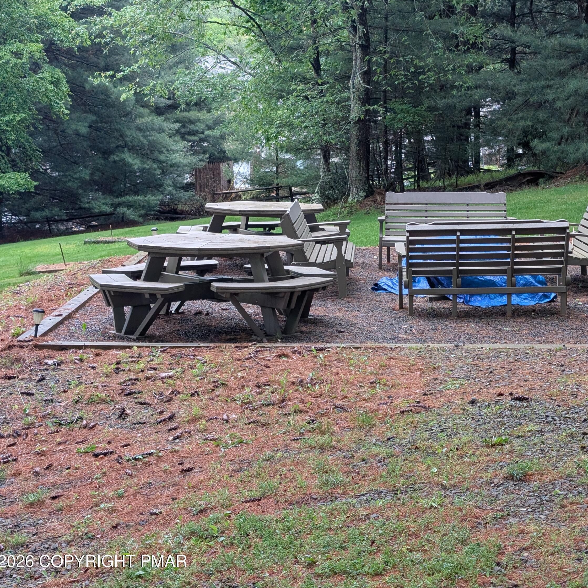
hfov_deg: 29.4
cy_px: 292
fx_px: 1115
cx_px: 377
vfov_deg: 29.6
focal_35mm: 58
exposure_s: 1/325
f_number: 1.68
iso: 46
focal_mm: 6.9
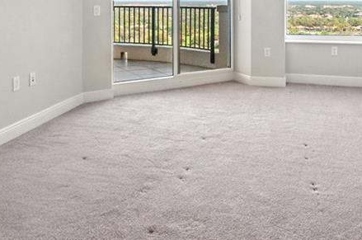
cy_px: -10
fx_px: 351
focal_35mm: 35
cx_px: 180
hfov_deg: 54.5
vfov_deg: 33.8
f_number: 8
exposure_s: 1/20
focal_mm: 10
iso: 500
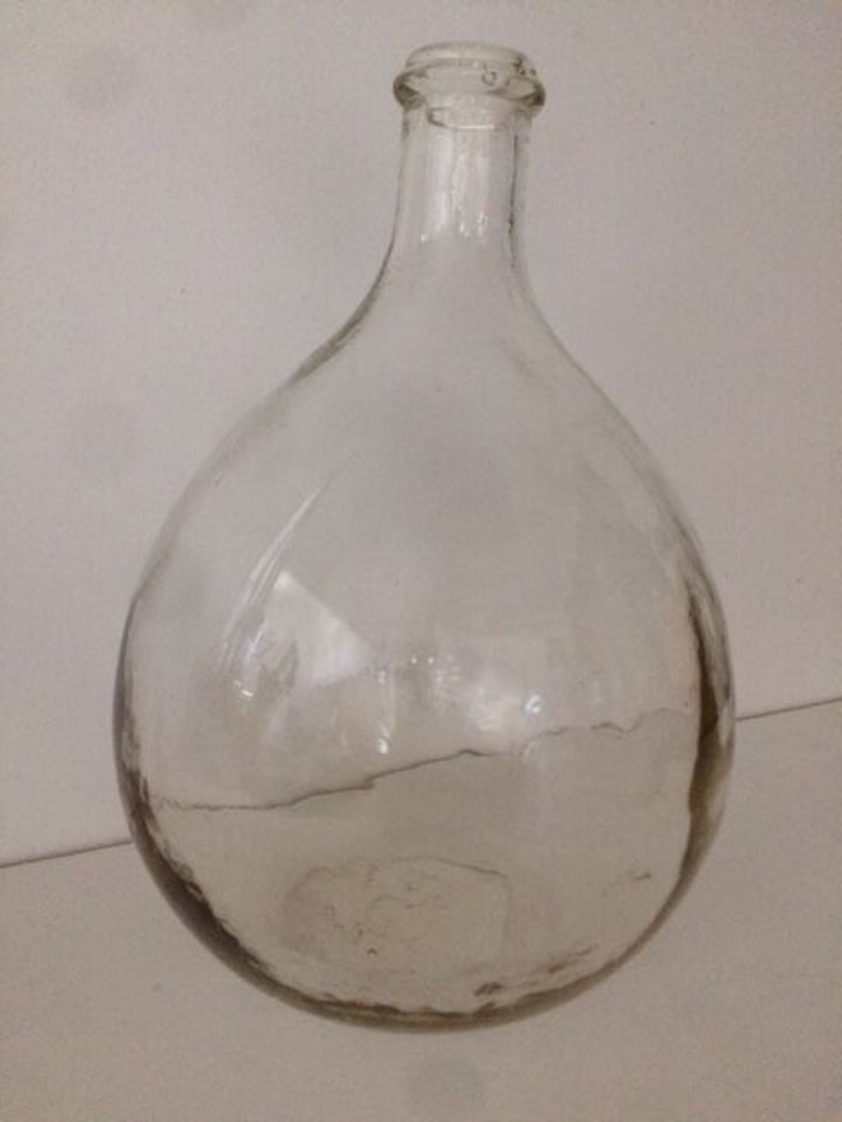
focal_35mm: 29
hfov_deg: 48.2
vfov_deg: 61.7
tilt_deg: -14.0
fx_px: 941
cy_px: 561
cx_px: 421
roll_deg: -0.3
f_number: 2.2
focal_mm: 4.15
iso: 400
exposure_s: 1/17
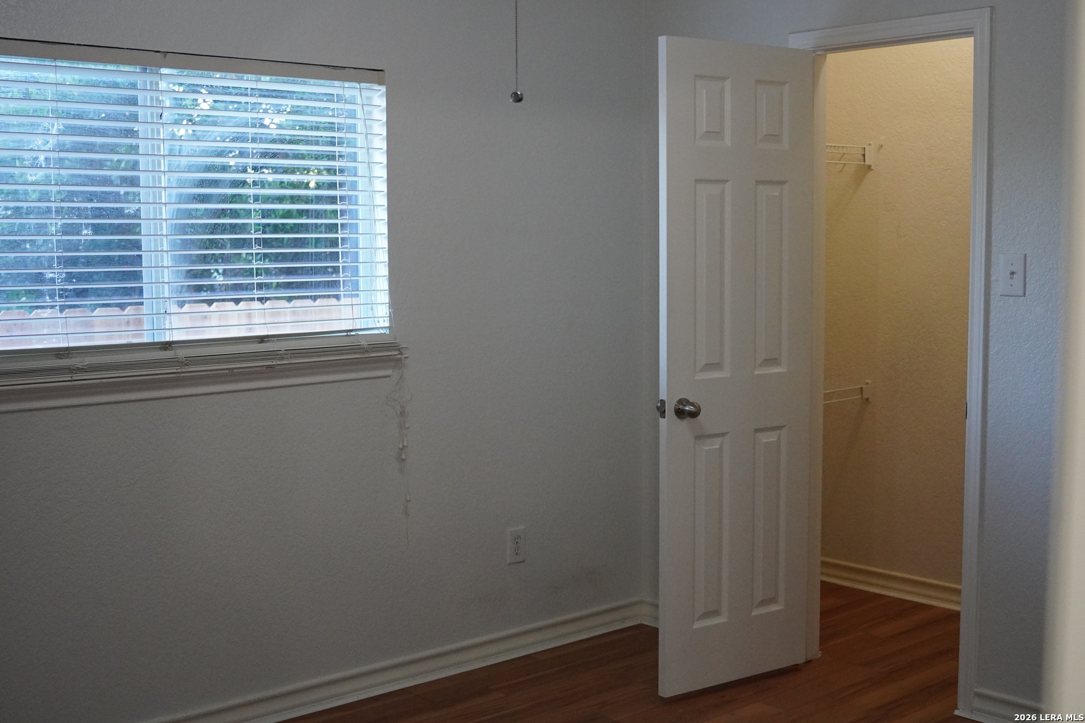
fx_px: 1266
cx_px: 542
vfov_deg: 31.9
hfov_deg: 46.4
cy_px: 362
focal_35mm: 42
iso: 3200
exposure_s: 1/640
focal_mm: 28
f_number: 2.8
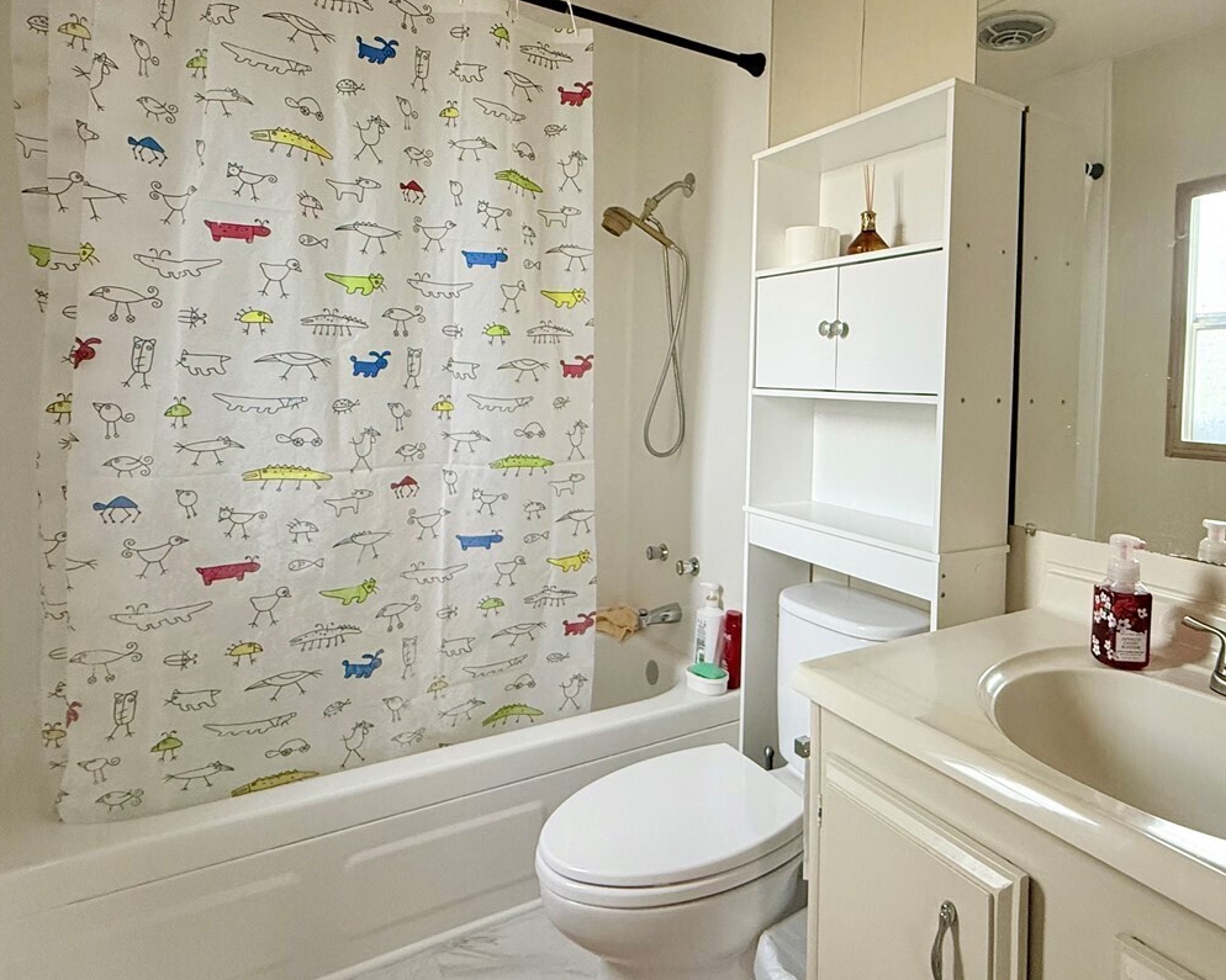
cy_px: 391
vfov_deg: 62.5
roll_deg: -1.3
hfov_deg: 73.9
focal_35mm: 22
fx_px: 798
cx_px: 757
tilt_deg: -0.8
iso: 320
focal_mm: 2.22
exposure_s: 1/120
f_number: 2.2
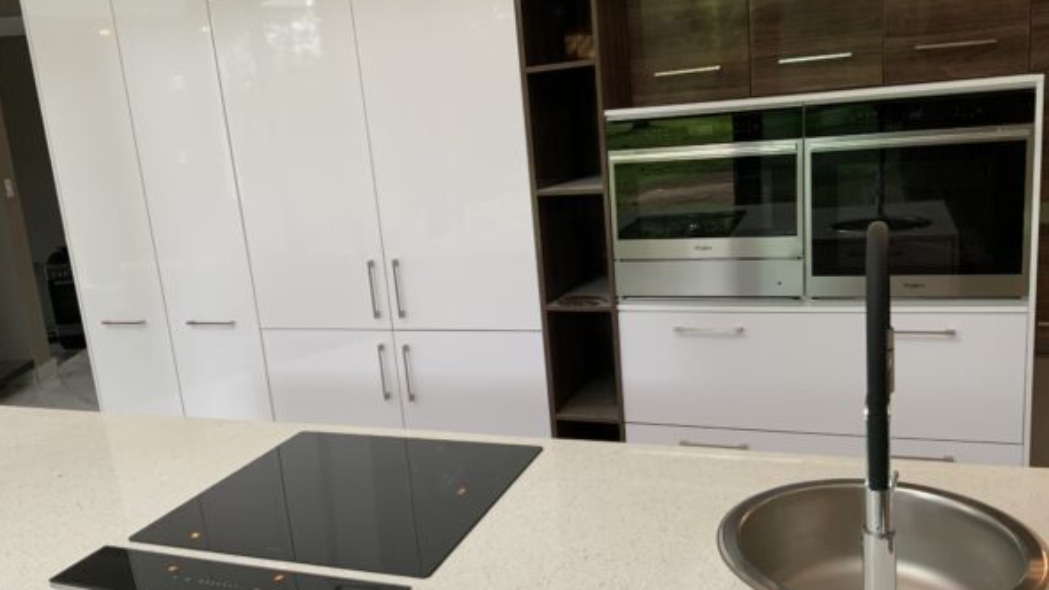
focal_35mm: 32
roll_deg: +3.5
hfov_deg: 61.0
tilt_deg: -13.0
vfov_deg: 36.7
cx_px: 521
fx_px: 890
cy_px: 307
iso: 64
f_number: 1.8
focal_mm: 3
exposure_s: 1/50
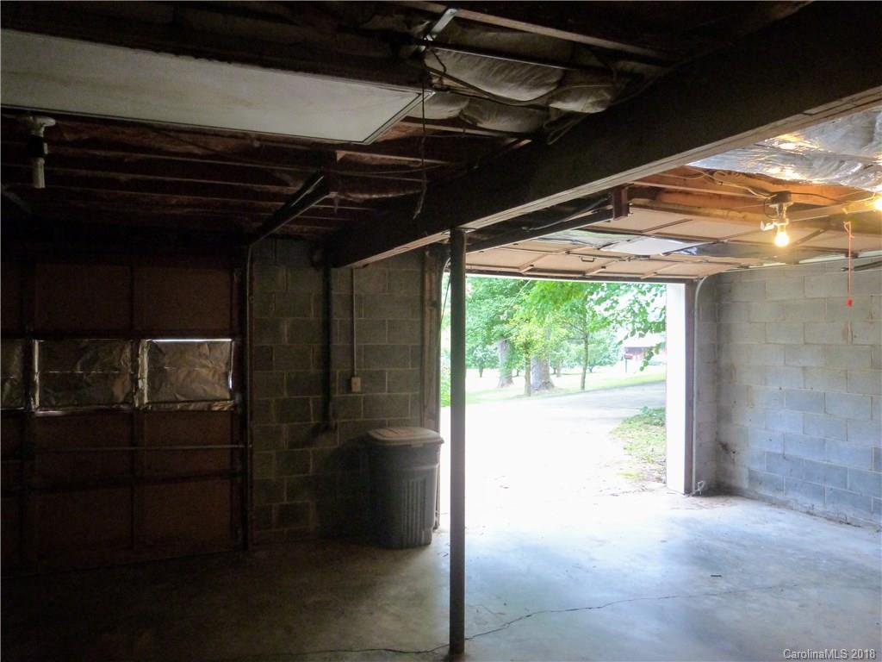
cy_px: 331
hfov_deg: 69.4
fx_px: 637
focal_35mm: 25
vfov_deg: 54.9
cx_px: 441
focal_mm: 4.5
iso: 400
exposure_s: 1/50
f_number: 2.8
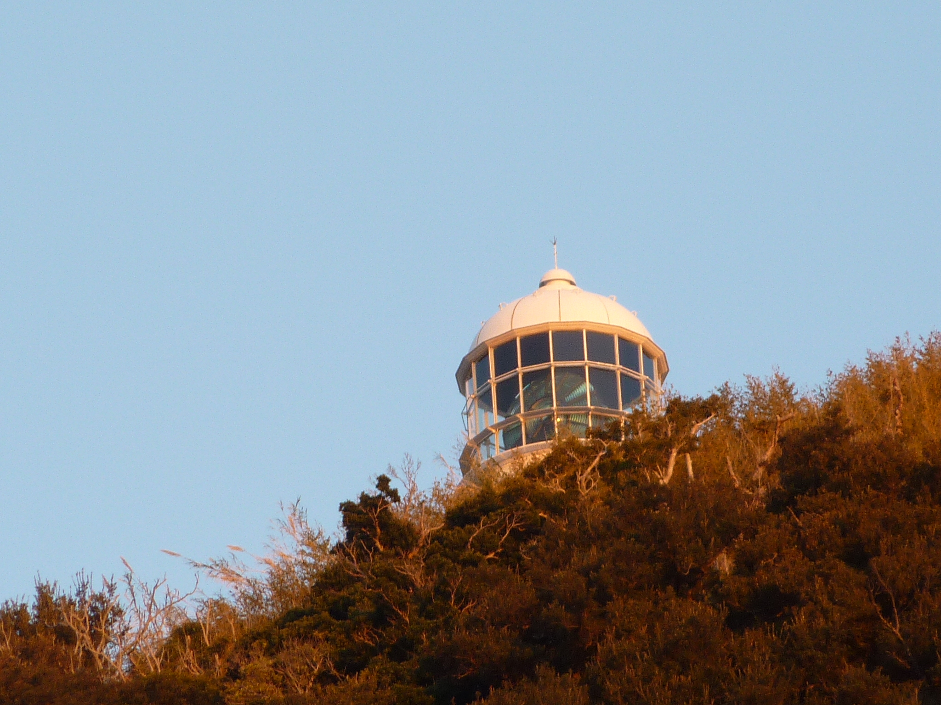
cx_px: 470
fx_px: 14543
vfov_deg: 2.8
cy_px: 352
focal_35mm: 535
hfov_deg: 3.7
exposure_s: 1/60
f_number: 4.9
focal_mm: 49.2
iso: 100
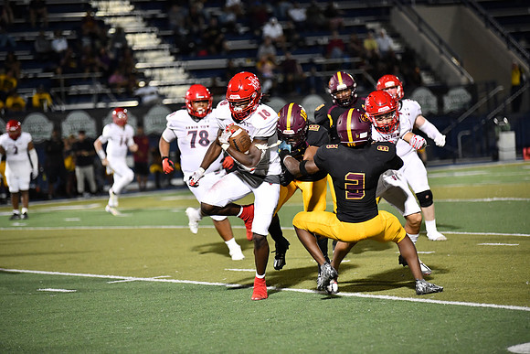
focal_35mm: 135
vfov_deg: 10.2
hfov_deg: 15.2
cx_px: 265
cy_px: 177
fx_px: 1988
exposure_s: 1/1250
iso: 5000
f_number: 2.8
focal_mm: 135
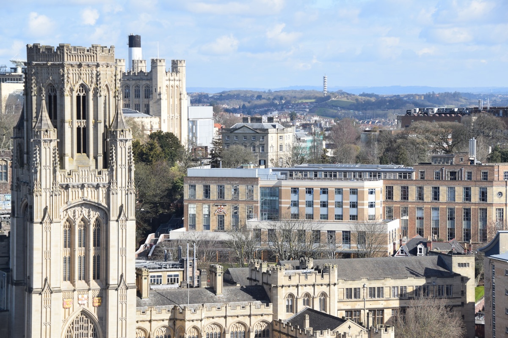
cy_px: 169
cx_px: 254
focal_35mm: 120
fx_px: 1693
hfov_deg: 17.1
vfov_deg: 11.4
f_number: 9
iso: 200
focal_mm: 80
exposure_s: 1/320
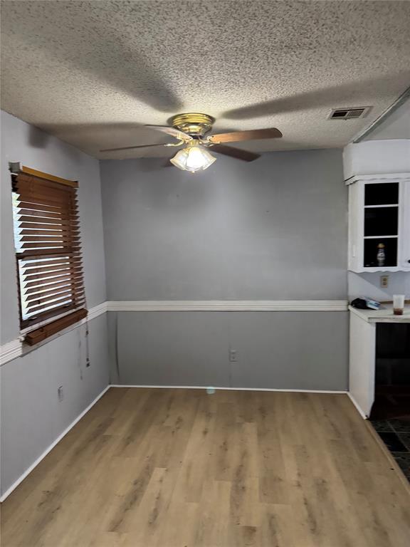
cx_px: 205
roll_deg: +1.0
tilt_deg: -7.2
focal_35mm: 24
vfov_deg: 71.6
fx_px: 379
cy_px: 274
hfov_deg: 56.8
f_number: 1.78
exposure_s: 1/60
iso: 640
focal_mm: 6.76
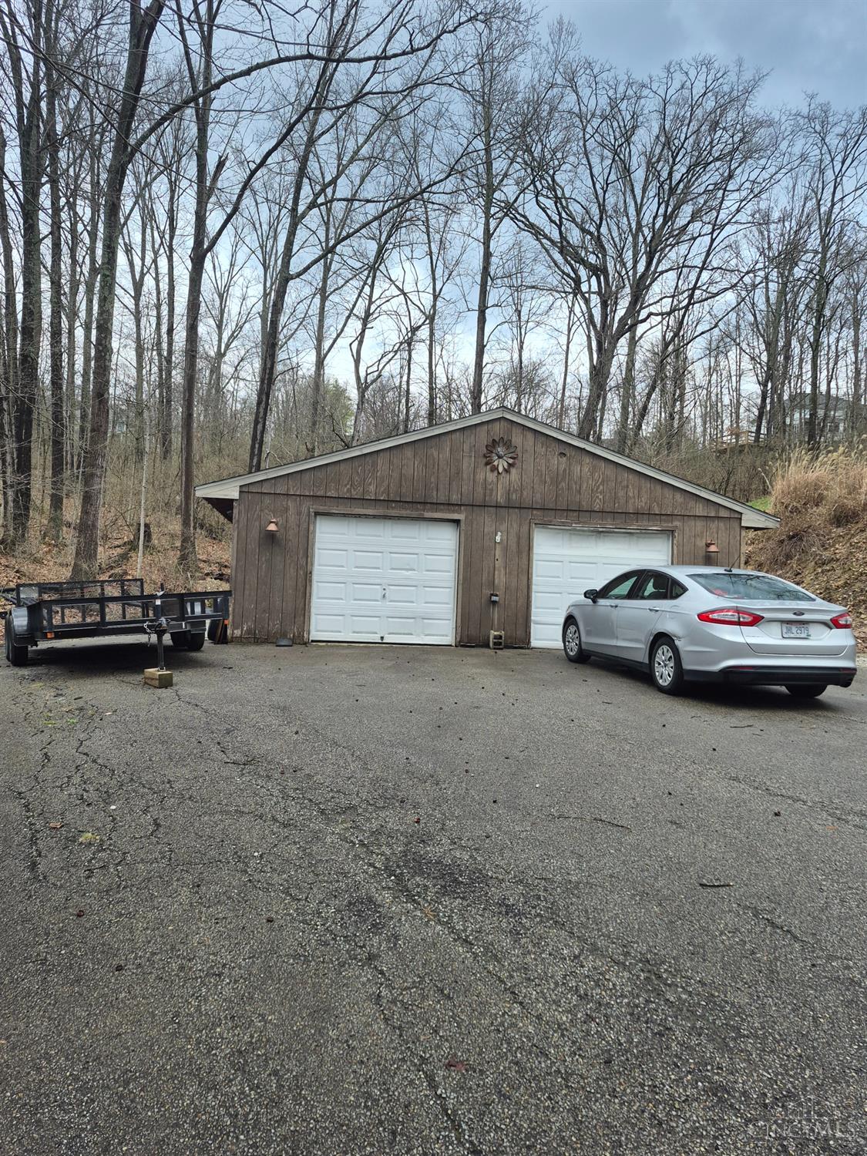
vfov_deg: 73.9
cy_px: 578
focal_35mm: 23
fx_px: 768
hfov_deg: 58.9
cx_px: 434
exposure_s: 1/616
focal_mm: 5.4
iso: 25
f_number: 1.8
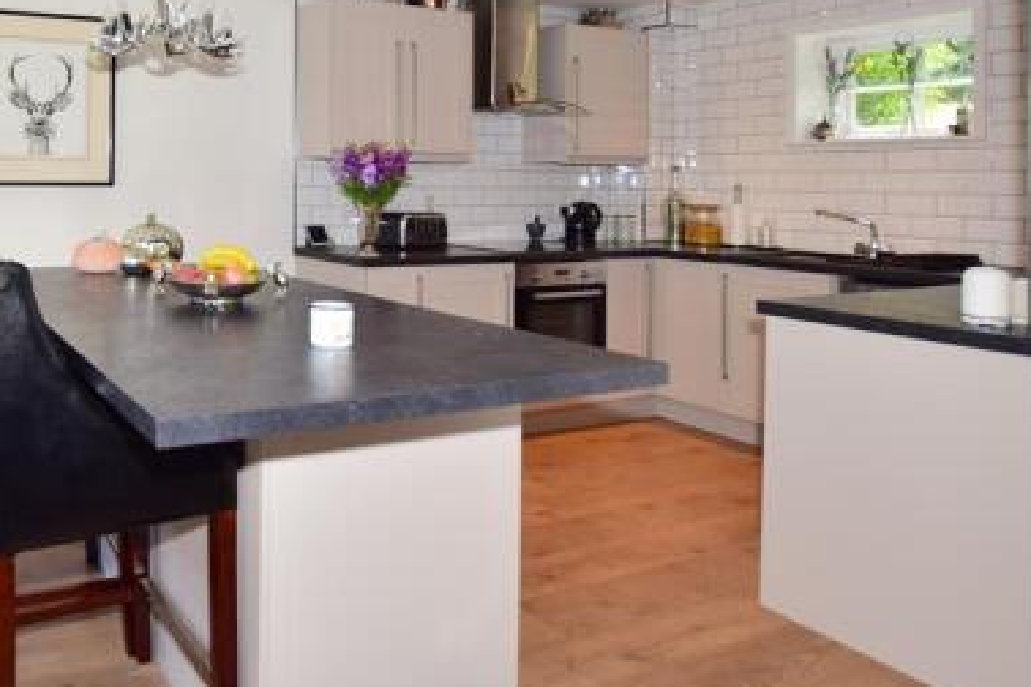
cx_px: 194
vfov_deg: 47.6
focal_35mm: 26
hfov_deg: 62.9
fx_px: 745
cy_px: 168
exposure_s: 1/125
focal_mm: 10
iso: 400
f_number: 5.6
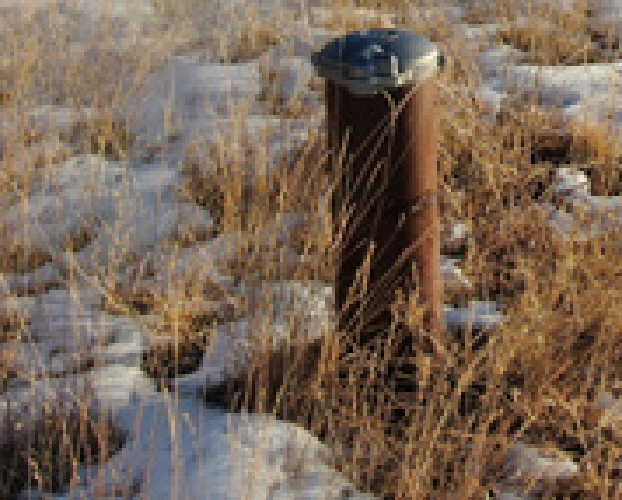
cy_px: -63
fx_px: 1549
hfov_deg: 22.2
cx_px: 552
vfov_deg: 17.6
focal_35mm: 84
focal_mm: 4.39
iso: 100
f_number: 2.8
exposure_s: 1/640
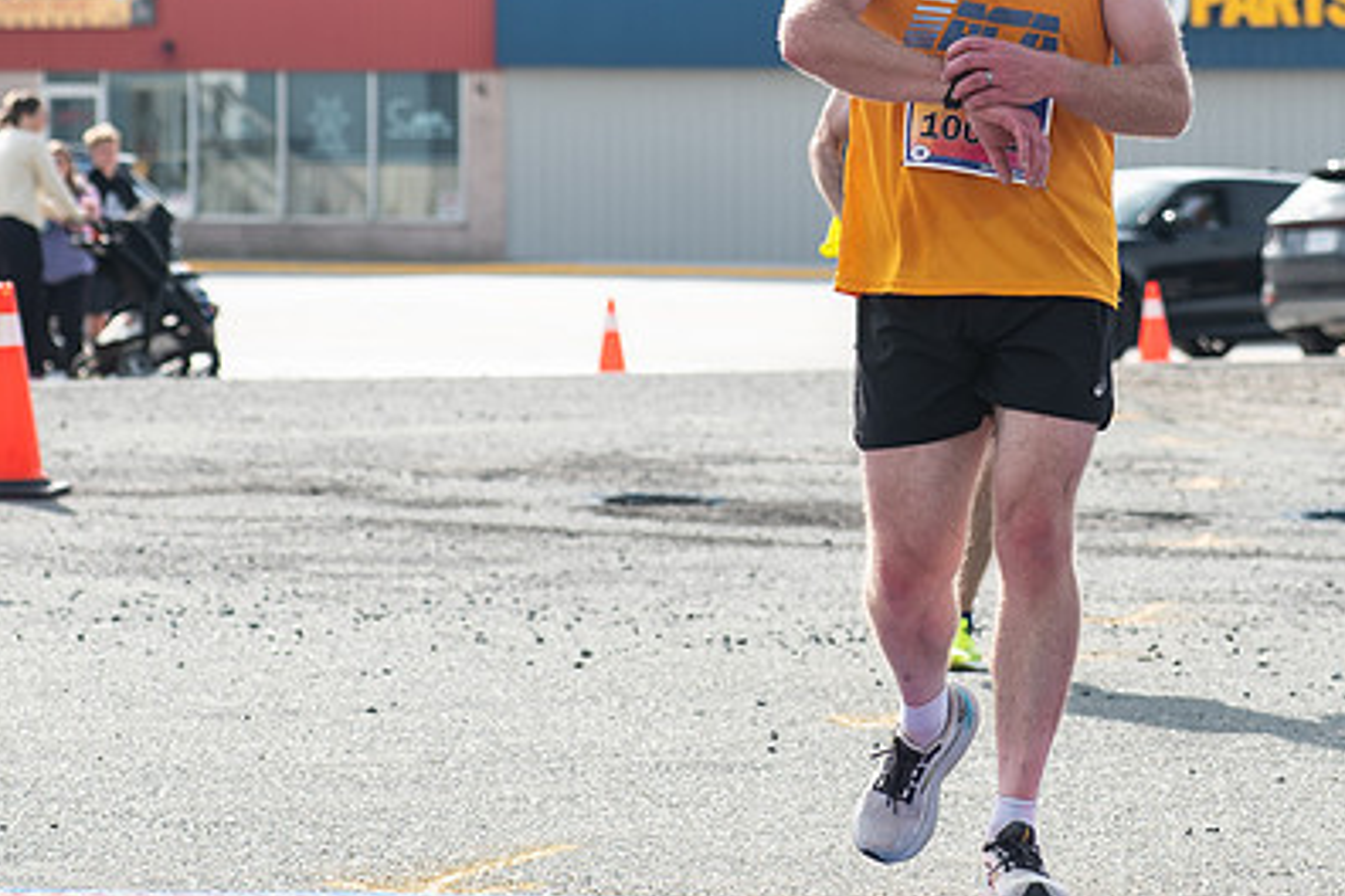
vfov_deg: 6.8
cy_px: -6
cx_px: 927
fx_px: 7546
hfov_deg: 10.2
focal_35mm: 202
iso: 250
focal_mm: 80
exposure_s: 1/1600
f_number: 4.5
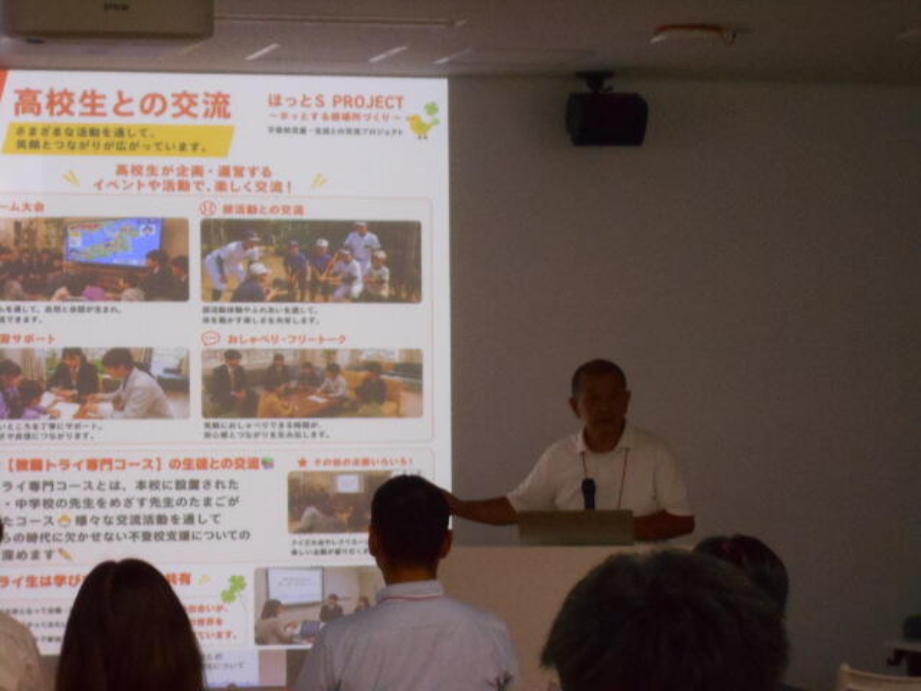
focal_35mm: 130
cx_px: 460
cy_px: 346
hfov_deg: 15.2
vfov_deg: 11.4
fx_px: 3459
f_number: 6.5
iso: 800
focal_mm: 23
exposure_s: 1/40
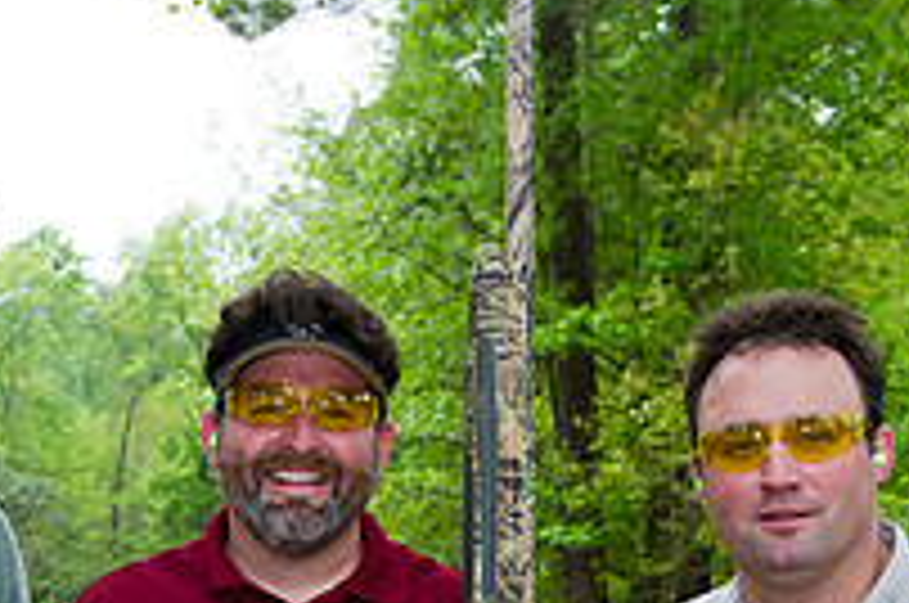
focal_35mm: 92
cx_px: 194
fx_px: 2319
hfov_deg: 21.9
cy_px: 796
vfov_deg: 14.2
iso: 400
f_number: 5.6
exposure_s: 1/200
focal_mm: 32
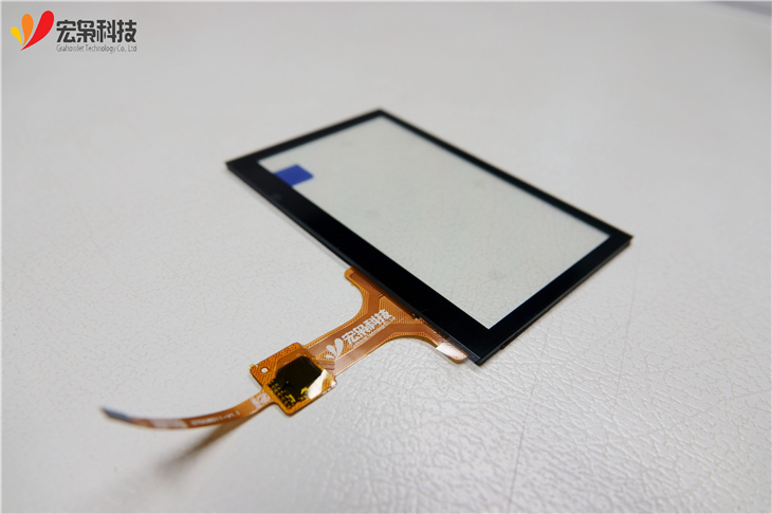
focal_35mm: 24
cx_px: 386
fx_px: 514
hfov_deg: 73.8
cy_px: 257
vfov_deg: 53.1
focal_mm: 8.8
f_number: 2.5
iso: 100
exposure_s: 1/60
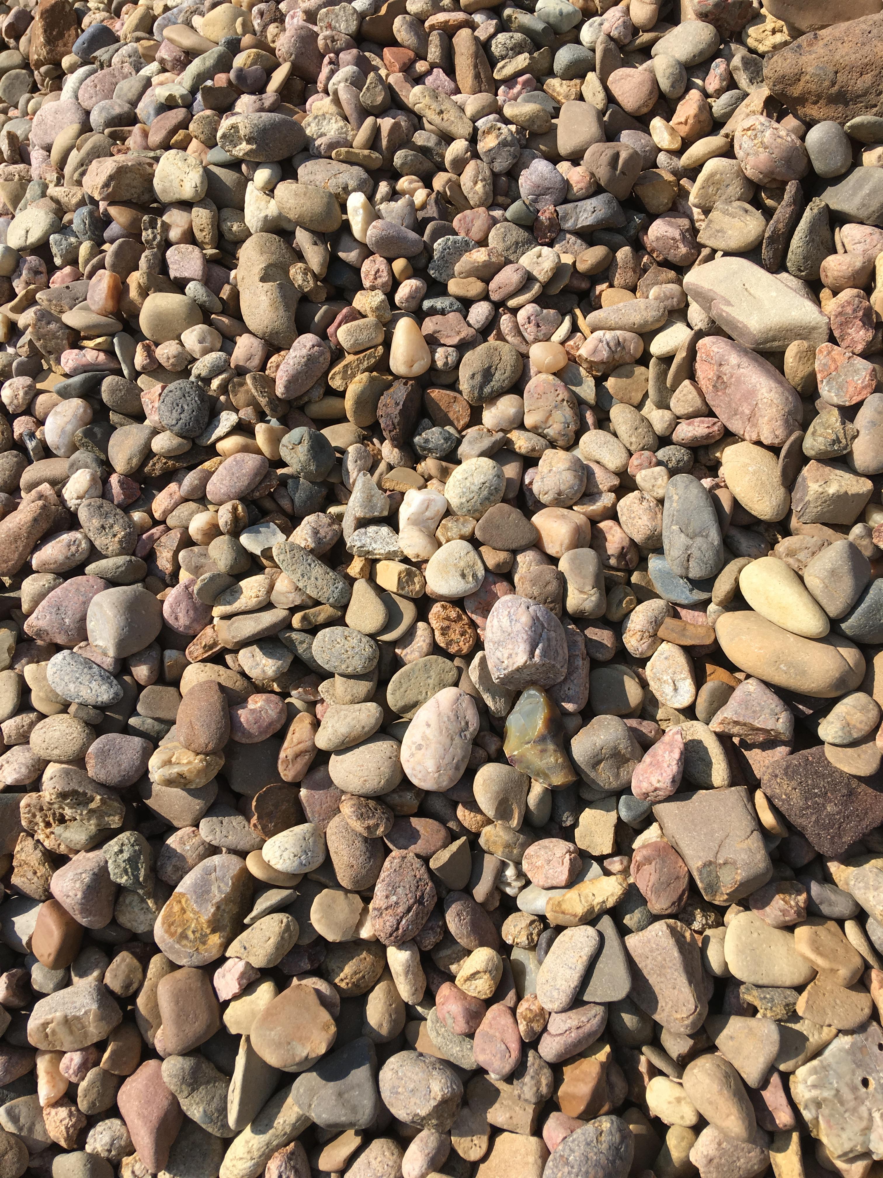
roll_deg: -1.5
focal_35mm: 29
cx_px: 442
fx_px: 986
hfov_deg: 48.2
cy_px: 589
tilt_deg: -42.6
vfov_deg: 61.7
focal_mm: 4.15
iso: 25
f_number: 2.2
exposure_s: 1/1399
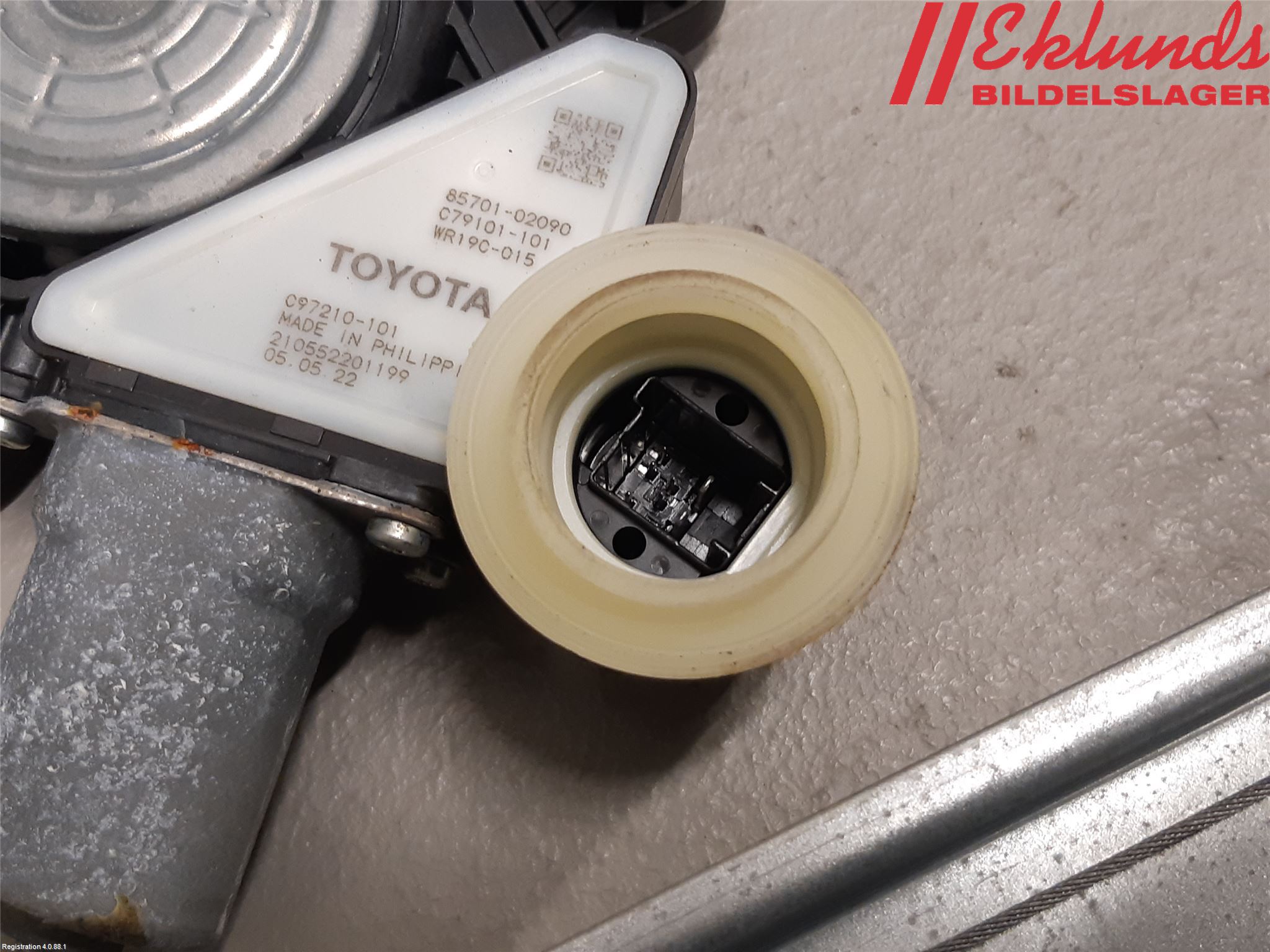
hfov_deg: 67.3
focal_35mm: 26
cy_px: 476
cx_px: 635
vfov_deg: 53.1
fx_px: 954
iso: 125
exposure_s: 1/50
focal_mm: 3.93
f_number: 1.7
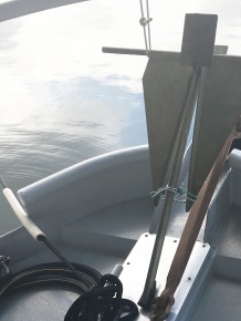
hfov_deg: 24.1
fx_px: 556
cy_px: 280
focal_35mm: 60
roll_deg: +2.2
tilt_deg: -37.7
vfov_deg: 30.9
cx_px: 191
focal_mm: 4.15
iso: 25
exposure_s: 1/591
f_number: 2.2
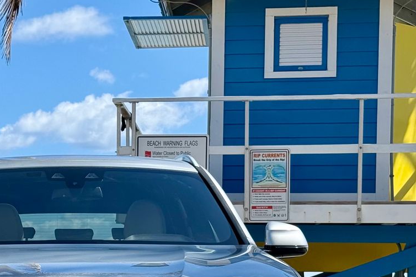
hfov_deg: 19.0
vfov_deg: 12.7
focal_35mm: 106
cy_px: 277
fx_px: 1224
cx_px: 68
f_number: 1.78
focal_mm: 6.76
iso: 80
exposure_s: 1/4878
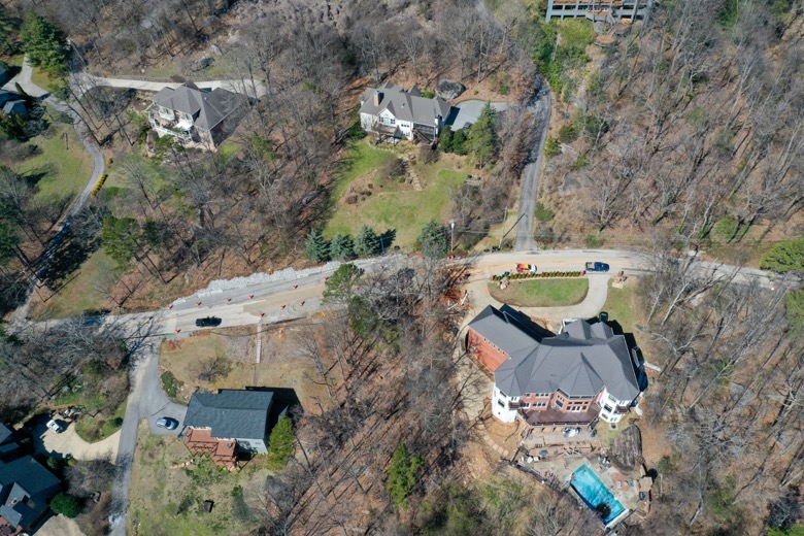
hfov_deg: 65.5
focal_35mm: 28
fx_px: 625
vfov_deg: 46.4
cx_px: 402
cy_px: 268
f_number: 6.3
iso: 100
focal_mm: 10.26
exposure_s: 1/500
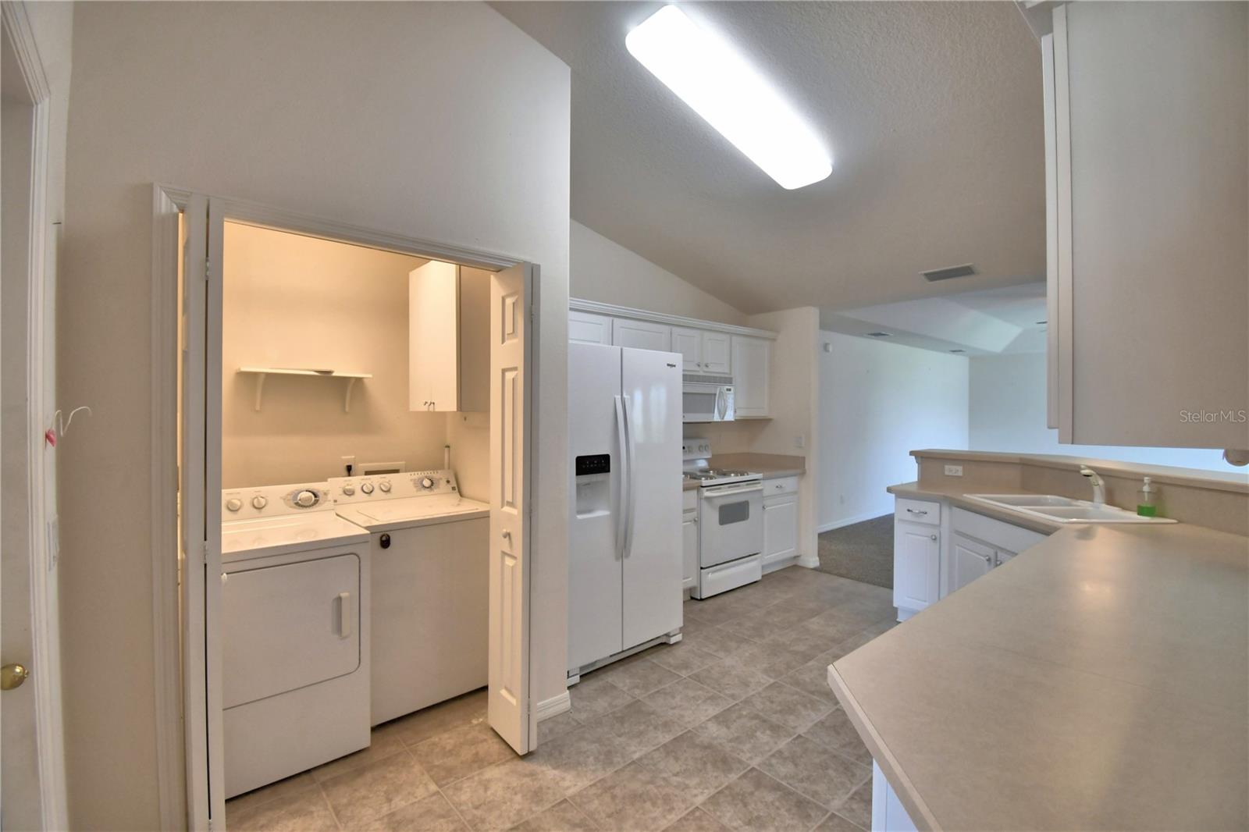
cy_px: 416
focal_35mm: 15
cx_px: 624
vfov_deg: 77.3
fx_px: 520
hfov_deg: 100.4
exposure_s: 1/80
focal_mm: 10
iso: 400
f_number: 4.5
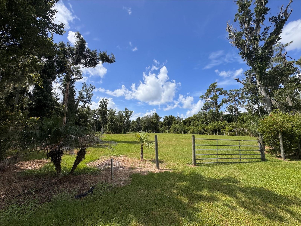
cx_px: 150
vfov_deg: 85.7
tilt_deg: +9.2
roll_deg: -0.3
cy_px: 113
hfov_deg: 102.1
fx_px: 122
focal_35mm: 14
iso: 50
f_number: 2.2
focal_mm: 2.22
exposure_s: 1/2674
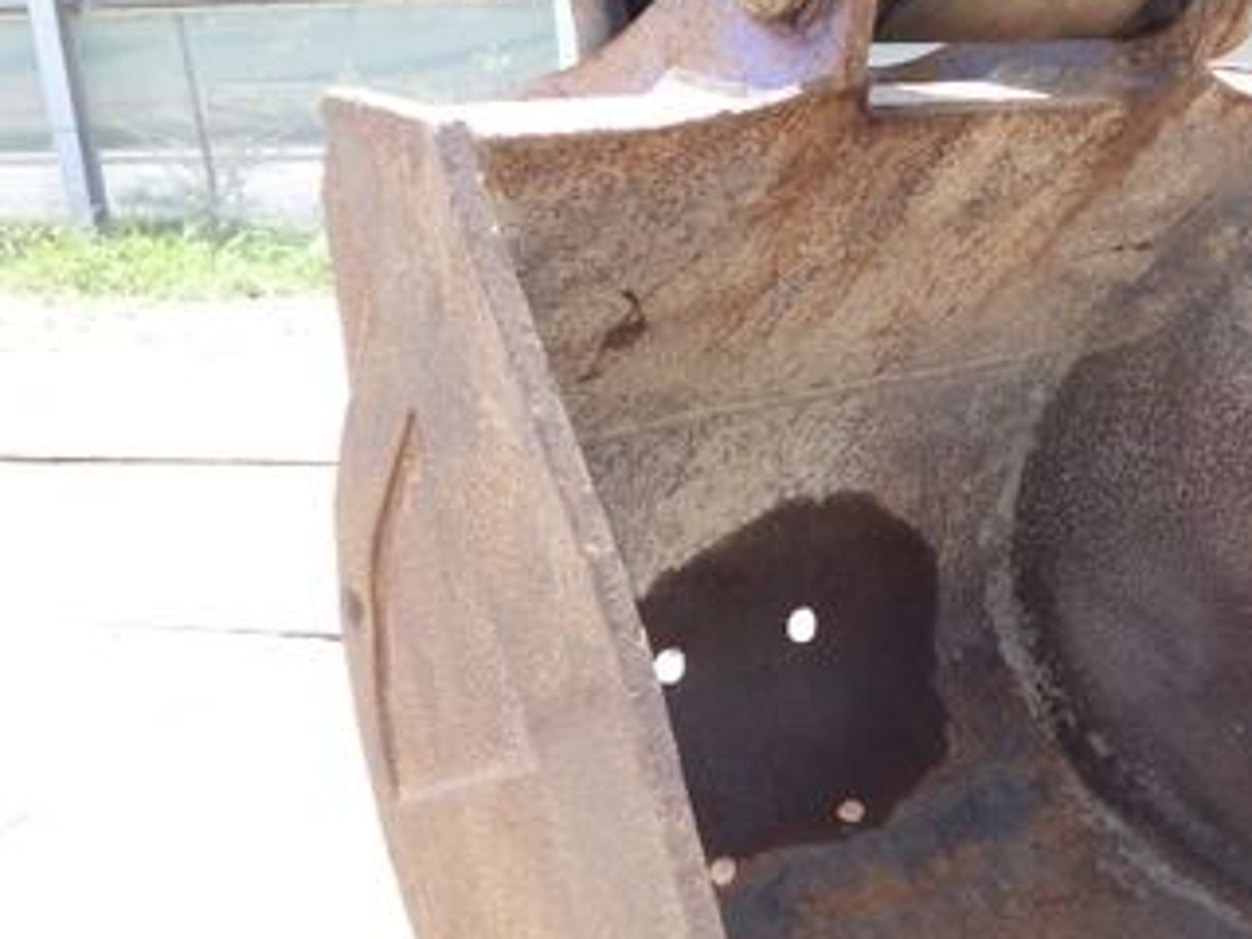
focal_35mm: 42
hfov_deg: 43.4
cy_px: 524
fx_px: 1519
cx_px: 935
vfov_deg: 34.3
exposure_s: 1/160
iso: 125
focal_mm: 5
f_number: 4.2
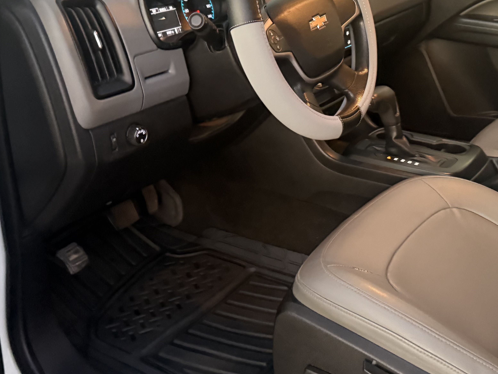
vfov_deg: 32.8
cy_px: 150
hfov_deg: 42.8
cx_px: 288
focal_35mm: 44
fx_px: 633
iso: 1000
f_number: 1.78
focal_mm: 6.76
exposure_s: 1/33
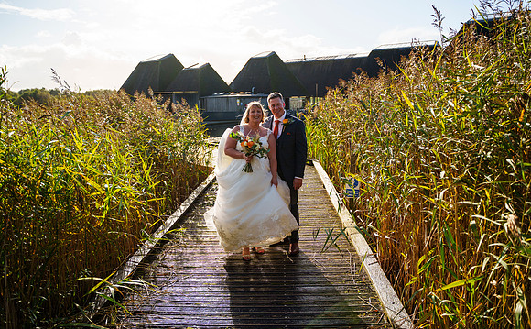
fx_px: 421
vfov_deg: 42.6
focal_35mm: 29
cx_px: 269
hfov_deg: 64.4
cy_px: 152
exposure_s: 1/6400
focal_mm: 28
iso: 400
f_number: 3.2
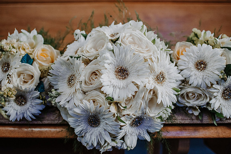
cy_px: 75
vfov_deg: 35.3
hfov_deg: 51.0
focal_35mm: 38
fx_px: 242
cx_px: 111
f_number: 1.8
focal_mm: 35
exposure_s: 1/1250
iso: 1000
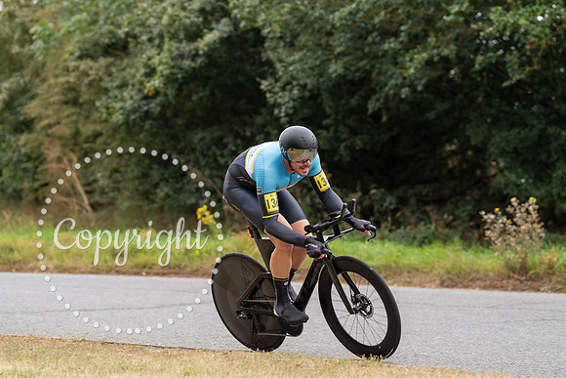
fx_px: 2091
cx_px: 283
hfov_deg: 15.4
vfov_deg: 10.3
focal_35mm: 133
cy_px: 189
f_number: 4
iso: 800
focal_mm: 133
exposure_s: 1/1000
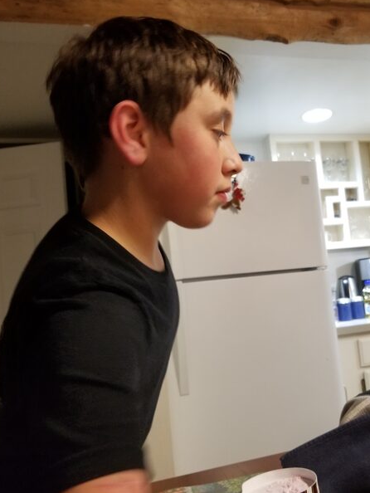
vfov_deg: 52.6
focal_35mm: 35
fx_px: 498
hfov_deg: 39.8
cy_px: 246
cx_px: 271
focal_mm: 4.3
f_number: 1.7
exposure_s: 1/60
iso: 250
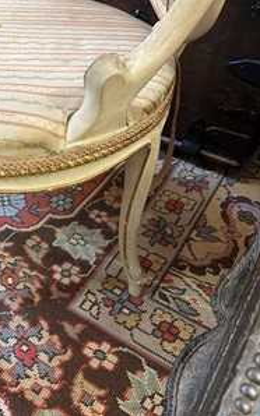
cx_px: 28
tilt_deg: -40.6
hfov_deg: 32.7
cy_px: 208
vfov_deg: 52.8
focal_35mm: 37
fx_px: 420
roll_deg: -1.2
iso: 200
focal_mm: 5.7
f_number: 1.5
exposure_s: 1/50
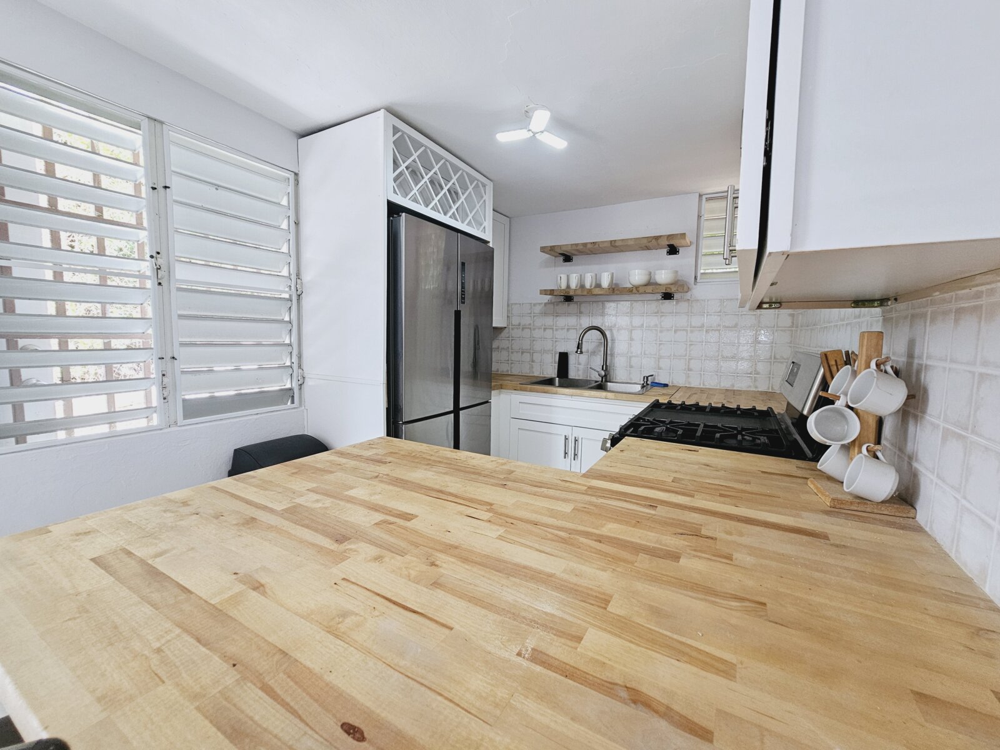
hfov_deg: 106.2
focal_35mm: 13
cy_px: 375
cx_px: 500
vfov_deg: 89.9
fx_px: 376
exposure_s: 1/77
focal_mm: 2.2
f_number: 2.2
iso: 80
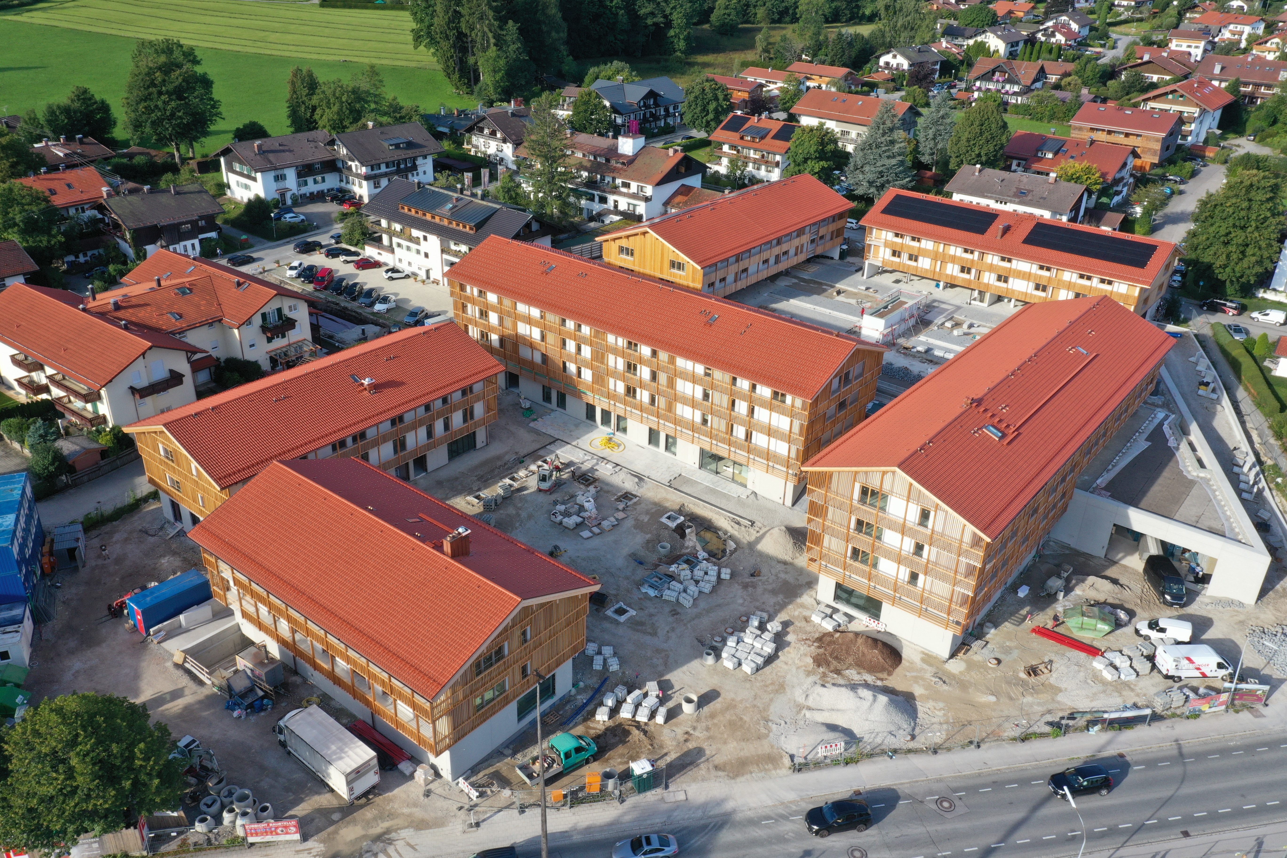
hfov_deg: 65.5
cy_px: 429
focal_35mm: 28
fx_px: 1001
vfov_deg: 46.4
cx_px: 644
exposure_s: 1/60
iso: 100
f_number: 9
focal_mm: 10.26
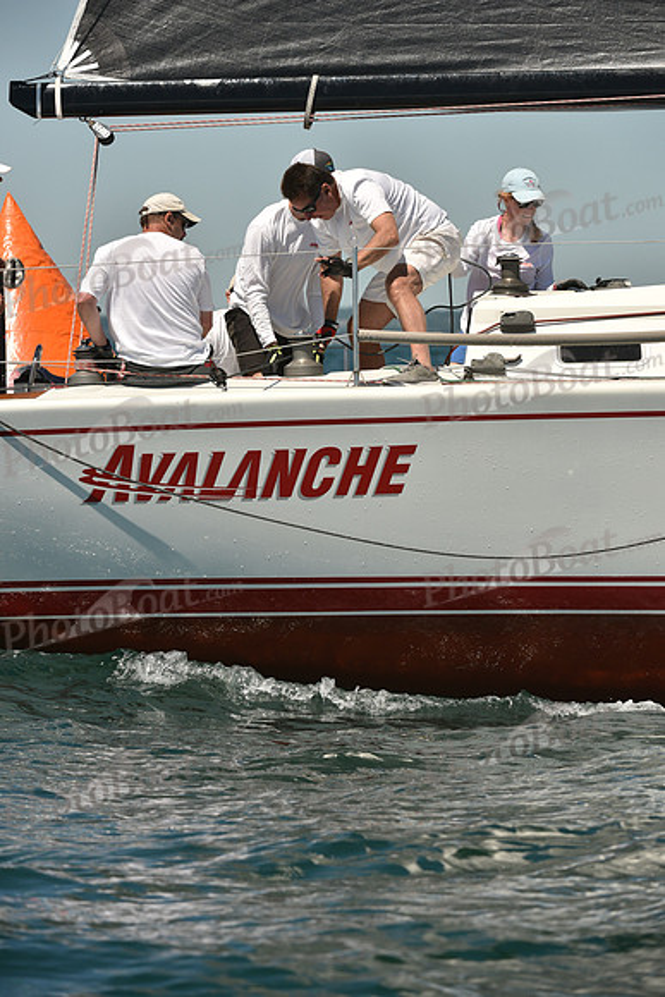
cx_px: 332
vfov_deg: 8.6
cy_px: 498
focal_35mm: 240
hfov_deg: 5.7
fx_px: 6646
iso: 250
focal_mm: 240
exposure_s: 1/1250
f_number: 8
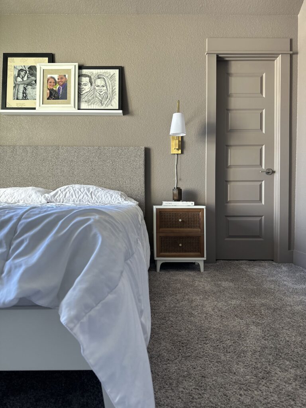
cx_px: 153
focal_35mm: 24
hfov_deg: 56.8
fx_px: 283
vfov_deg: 71.6
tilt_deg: -1.1
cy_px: 204
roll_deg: -0.5
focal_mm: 6.86
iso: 320
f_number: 1.78
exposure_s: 1/60
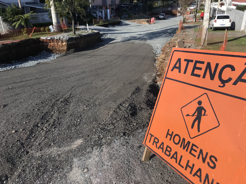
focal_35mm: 28
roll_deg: +0.9
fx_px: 199
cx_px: 123
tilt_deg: -23.9
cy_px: 92
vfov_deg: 49.7
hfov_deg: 63.4
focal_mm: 3.99
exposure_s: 1/967
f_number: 1.8
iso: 20
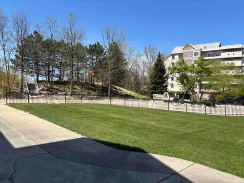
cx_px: 122
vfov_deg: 53.1
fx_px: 183
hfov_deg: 67.3
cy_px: 92
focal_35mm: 26
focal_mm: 5.96
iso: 50
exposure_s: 1/3021
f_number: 1.6
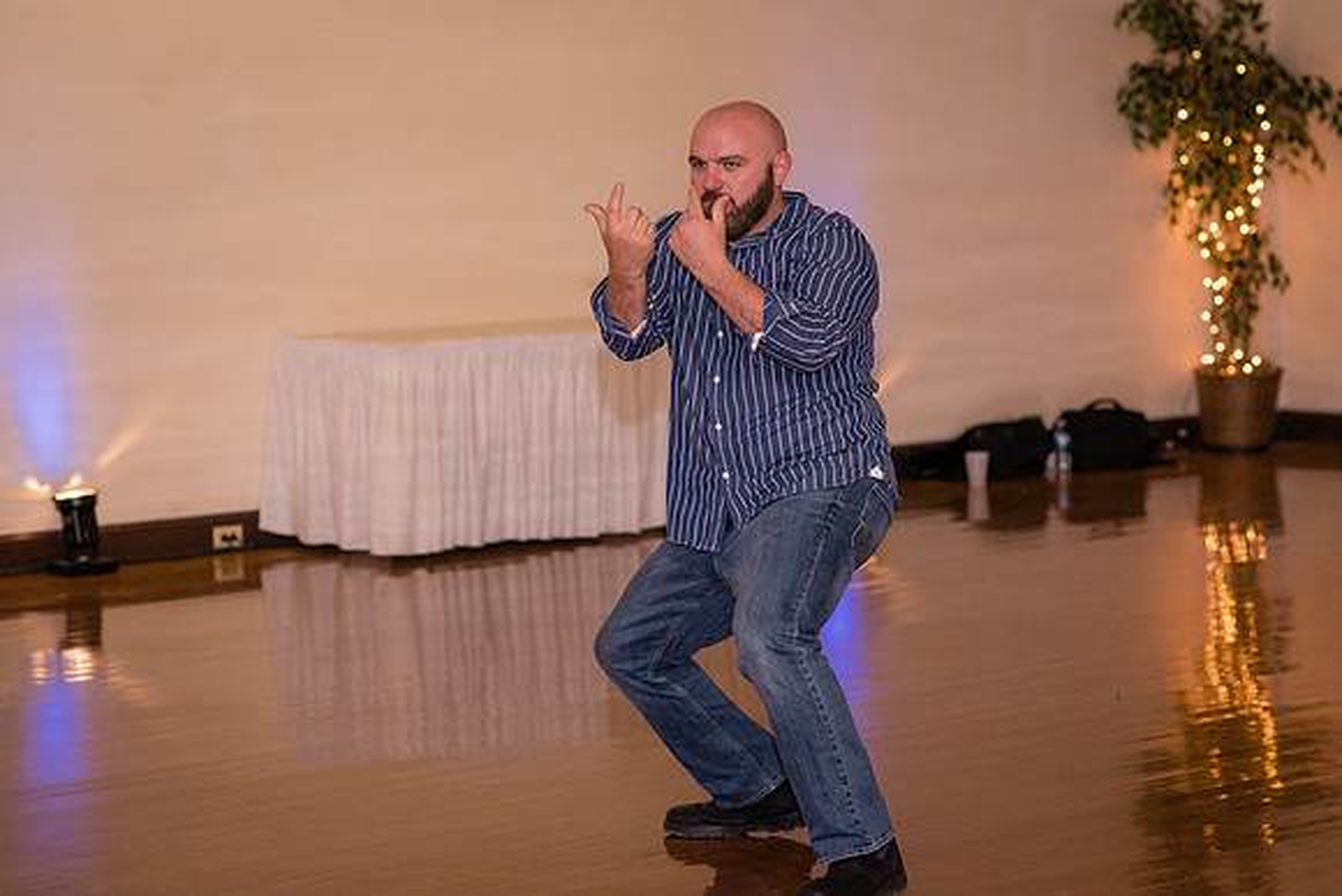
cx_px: 794
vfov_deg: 13.6
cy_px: 366
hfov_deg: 20.3
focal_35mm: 101
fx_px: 3750
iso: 640
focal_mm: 85
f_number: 2.8
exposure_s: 1/125
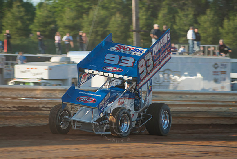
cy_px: 80
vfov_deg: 4.6
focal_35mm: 300
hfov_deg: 6.9
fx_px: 1977
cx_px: 118
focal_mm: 200
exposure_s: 1/500
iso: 100
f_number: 4
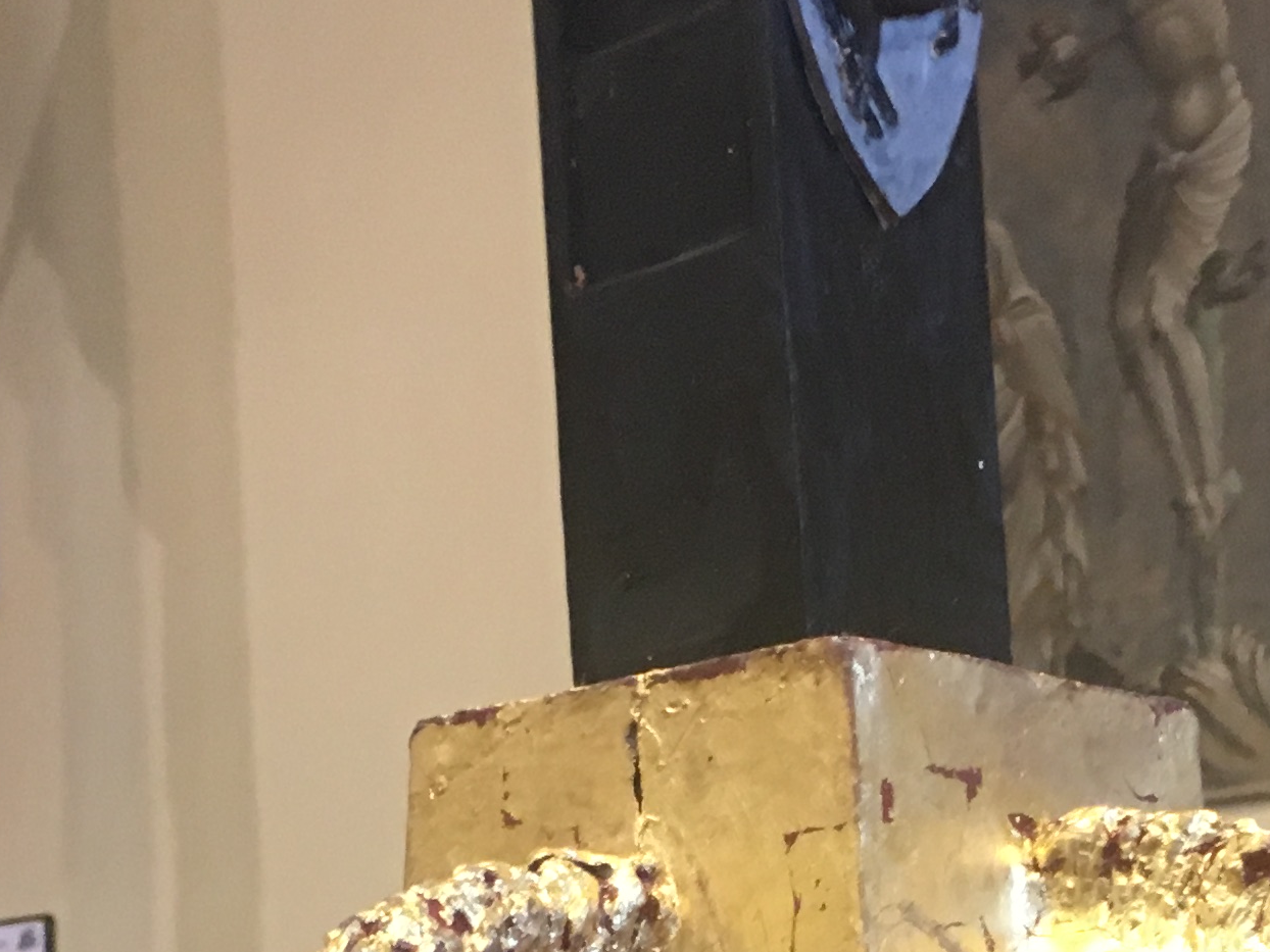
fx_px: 3449
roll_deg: +2.5
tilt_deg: +1.5
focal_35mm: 94
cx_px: 1067
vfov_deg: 14.7
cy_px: 1416
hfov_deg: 20.6
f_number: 2.2
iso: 160
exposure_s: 1/33
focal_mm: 4.15
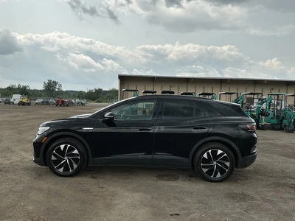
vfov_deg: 49.7
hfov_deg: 63.4
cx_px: 148
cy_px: 110
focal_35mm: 28
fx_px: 239
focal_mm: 3
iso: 25
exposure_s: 1/1490
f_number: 1.8
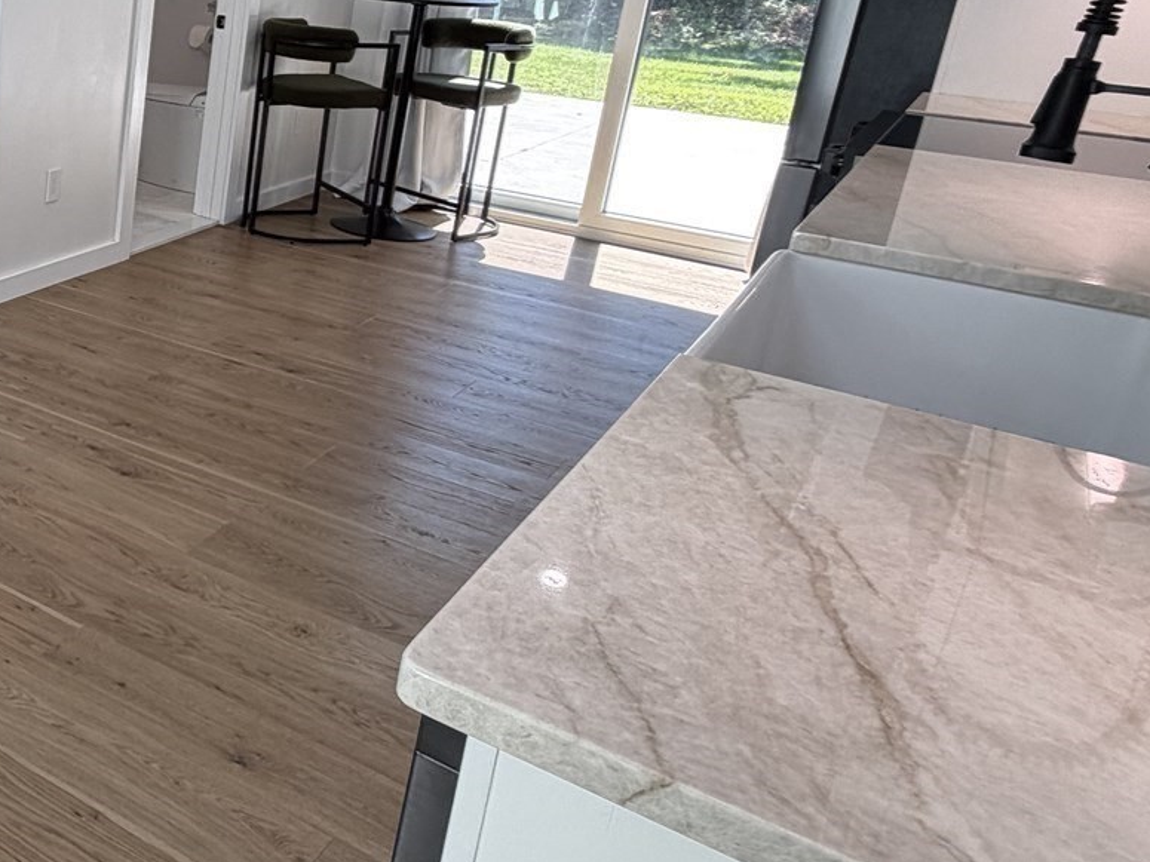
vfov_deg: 38.0
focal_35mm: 37
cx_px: -105
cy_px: 252
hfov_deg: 40.7
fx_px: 1229
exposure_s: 1/120
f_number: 2.2
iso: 50
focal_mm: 2.22
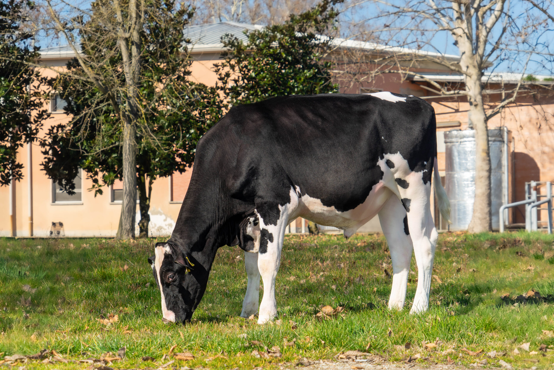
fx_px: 1585
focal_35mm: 103
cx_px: 277
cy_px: 185
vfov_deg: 13.3
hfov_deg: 19.8
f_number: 8
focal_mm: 103
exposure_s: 1/200
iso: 100
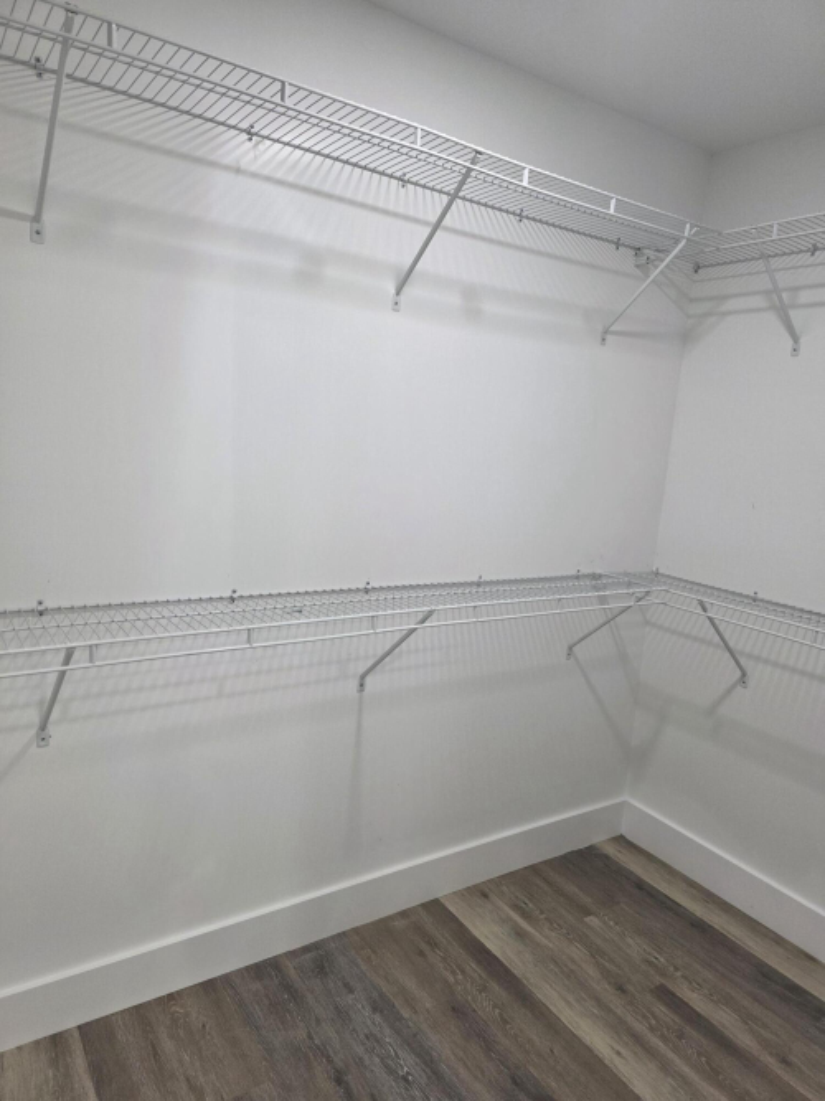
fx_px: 731
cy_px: 550
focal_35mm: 23
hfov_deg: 58.9
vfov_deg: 73.9
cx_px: 412
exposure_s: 1/120
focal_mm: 6.3
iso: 200
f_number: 1.7
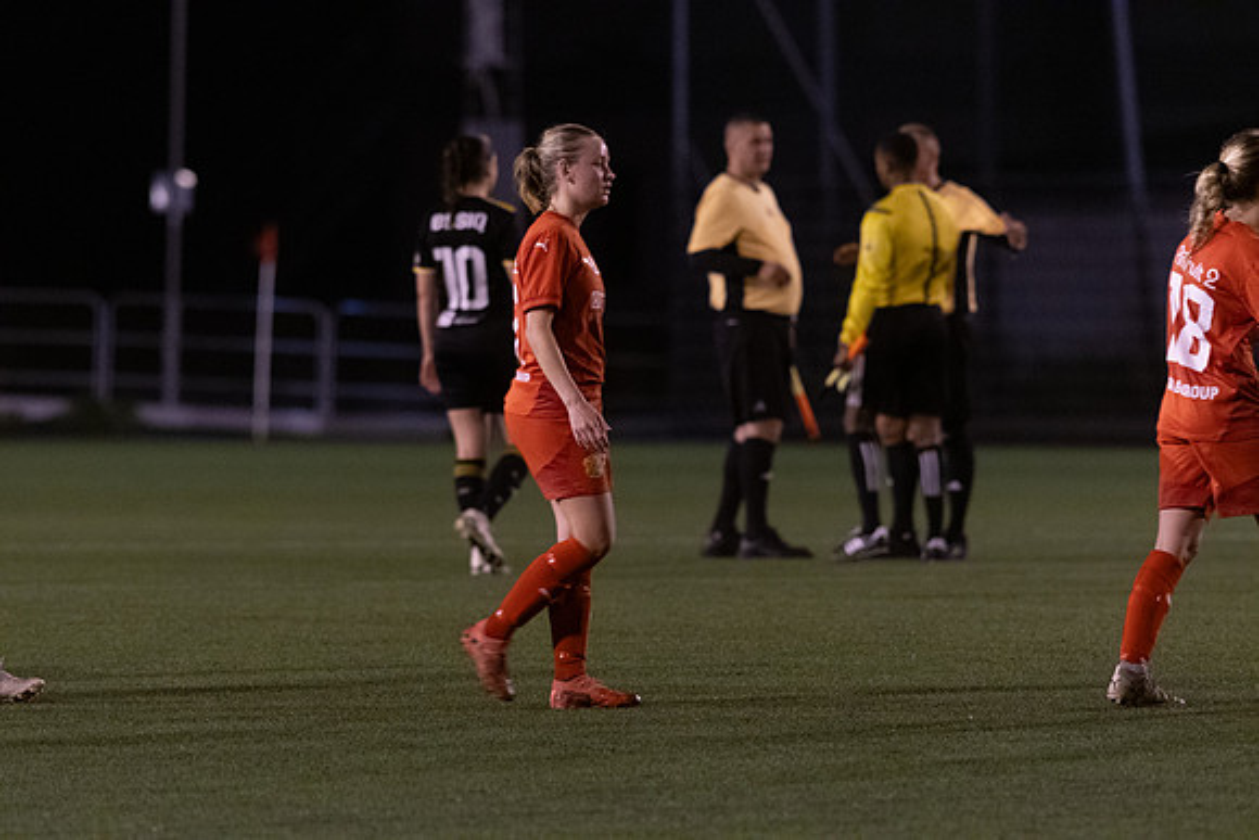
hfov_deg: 4.6
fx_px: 15740
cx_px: 630
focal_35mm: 450
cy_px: 420
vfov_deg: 3.1
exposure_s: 1/250
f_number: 3.5
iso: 5600
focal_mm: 300
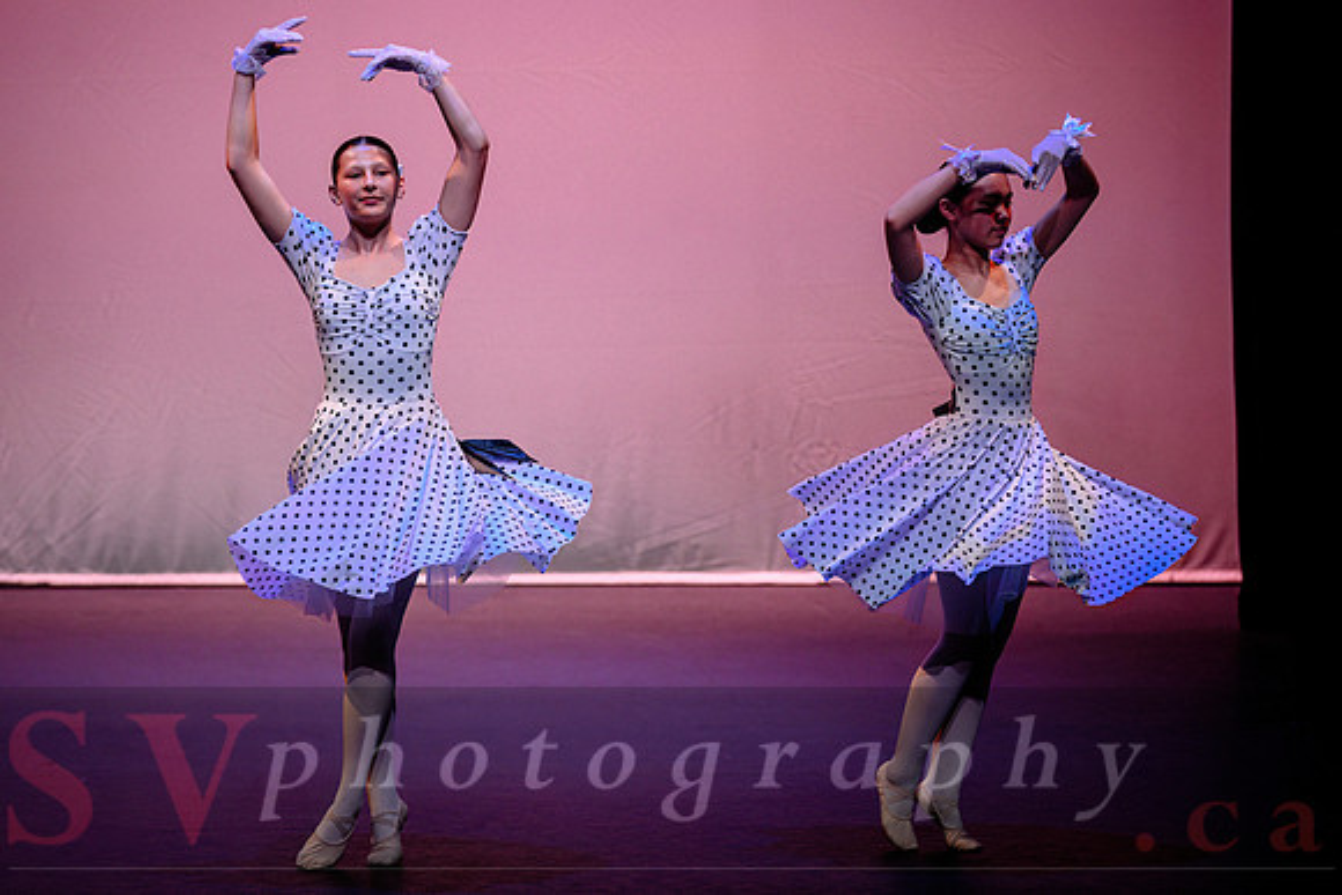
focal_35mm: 170
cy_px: 468
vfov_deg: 8.1
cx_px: 607
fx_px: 6344
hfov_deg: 12.1
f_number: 2.8
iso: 1600
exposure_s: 1/800
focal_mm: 140
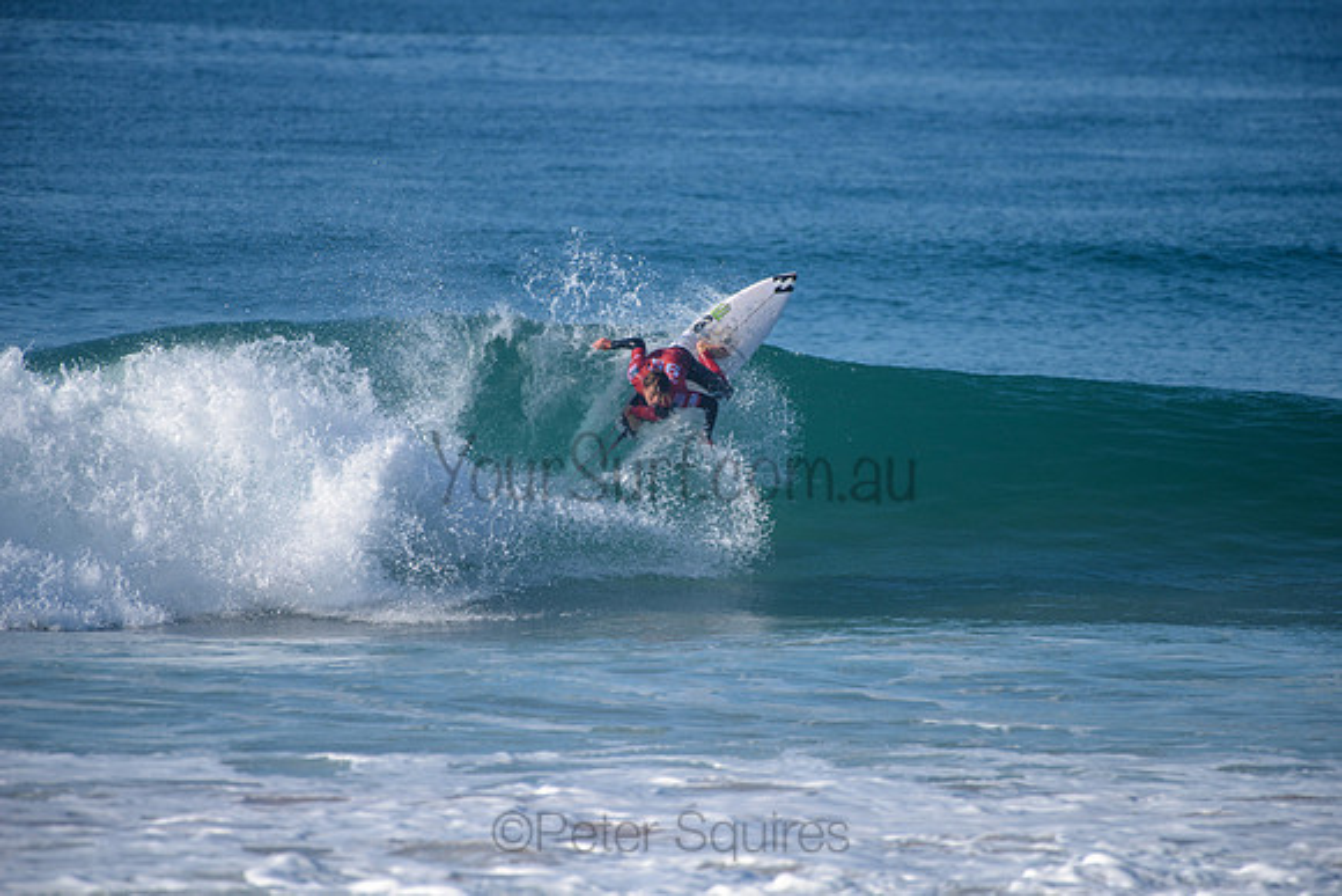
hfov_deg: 4.1
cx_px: 671
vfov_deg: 2.8
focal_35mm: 500
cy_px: 448
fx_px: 18642
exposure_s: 1/2000
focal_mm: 500
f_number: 5.6
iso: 220
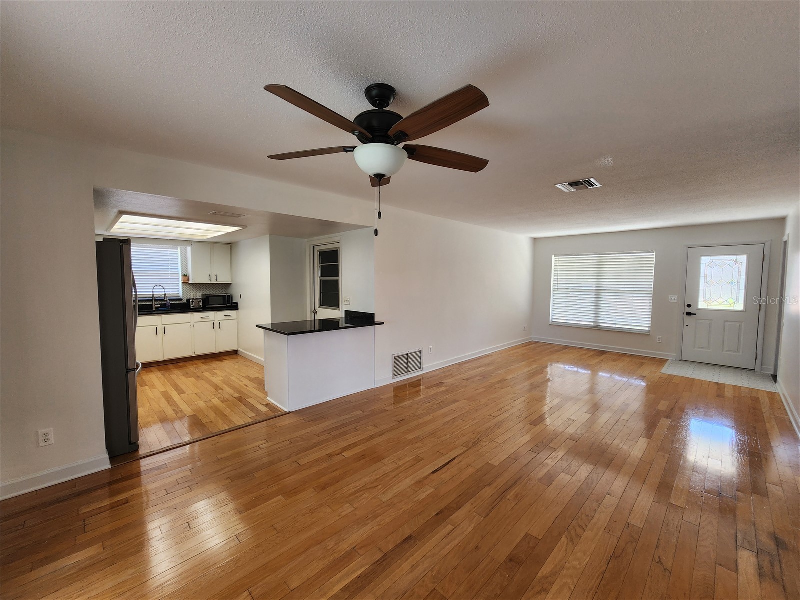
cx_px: 400
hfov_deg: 106.2
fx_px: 300
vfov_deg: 89.9
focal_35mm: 13
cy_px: 300
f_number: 2.2
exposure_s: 1/60
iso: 100
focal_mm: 2.2
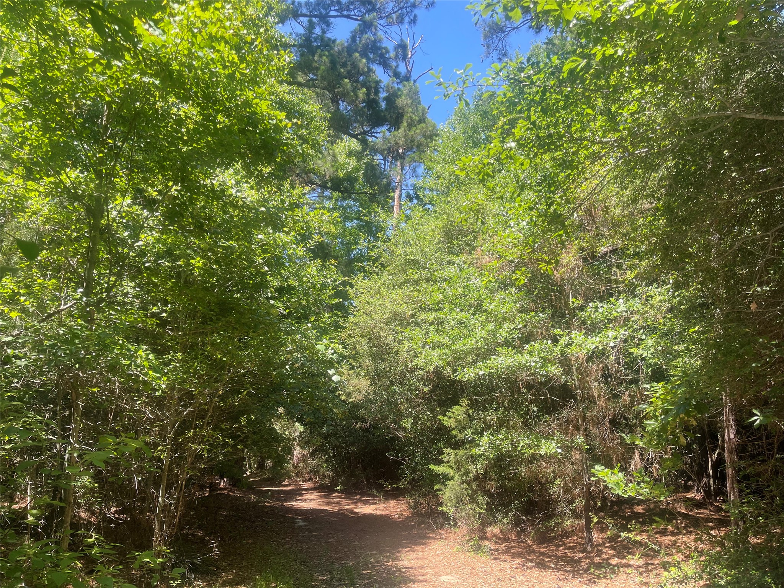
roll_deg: -2.0
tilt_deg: +11.7
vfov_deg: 54.9
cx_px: 392
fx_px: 566
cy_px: 294
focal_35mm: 25
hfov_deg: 69.4
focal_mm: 5.1
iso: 32
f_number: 1.6
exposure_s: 1/538
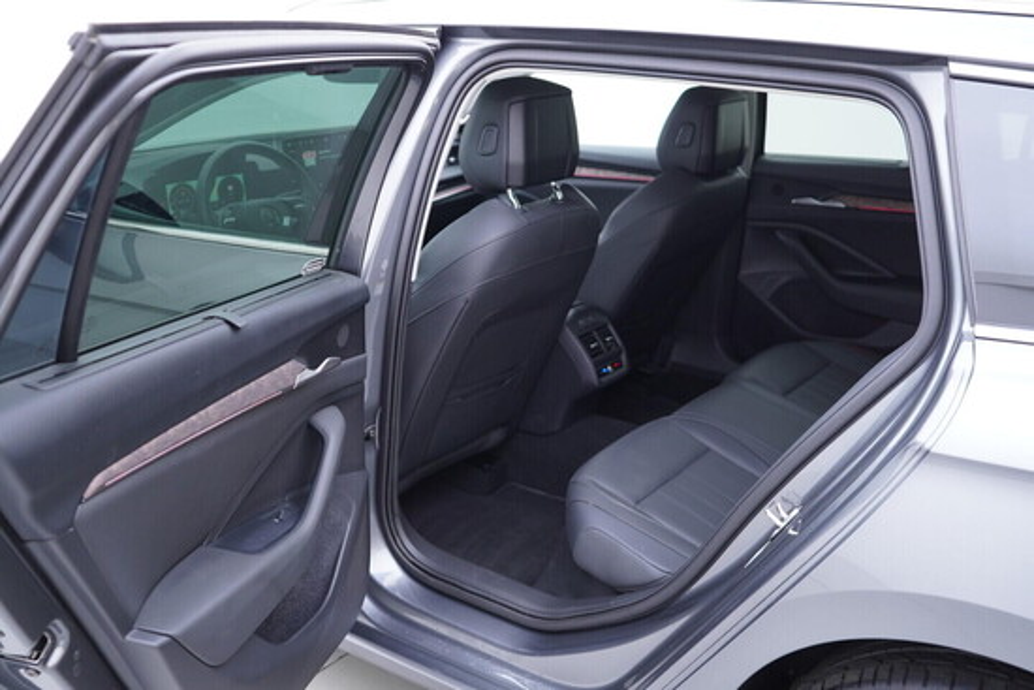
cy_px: 345
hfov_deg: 53.1
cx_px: 517
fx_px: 1034
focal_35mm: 36
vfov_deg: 36.9
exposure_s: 1/40
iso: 320
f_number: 2.8
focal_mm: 24
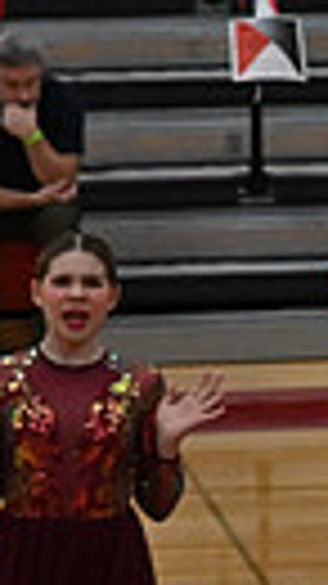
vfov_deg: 4.4
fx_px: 7586
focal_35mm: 490
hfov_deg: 2.4
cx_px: 1110
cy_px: 619
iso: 3200
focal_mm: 70
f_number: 4
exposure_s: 1/400
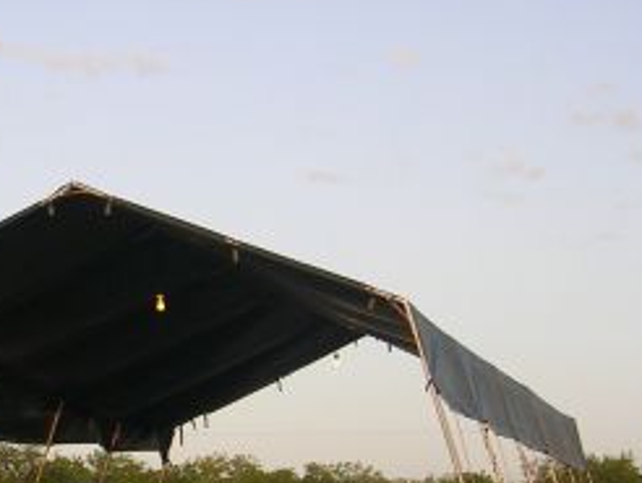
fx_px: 1726
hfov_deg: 20.8
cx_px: 114
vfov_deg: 15.9
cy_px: 272
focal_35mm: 93
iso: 50
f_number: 3
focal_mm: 6.6
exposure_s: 1/223
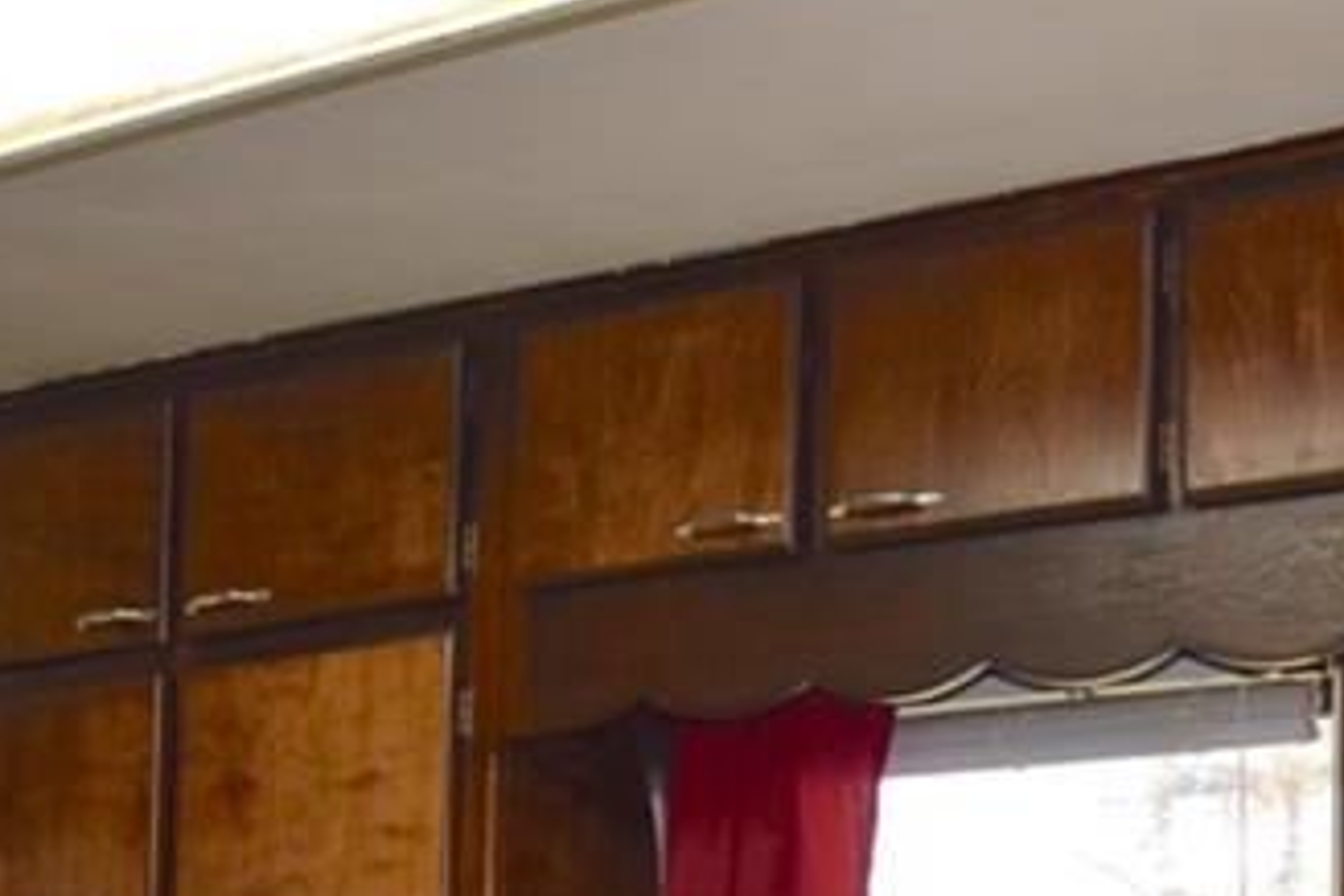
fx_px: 3509
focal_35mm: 94
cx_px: 1229
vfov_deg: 13.8
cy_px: 1299
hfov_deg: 21.2
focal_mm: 20
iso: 640
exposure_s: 1/125
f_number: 5.6
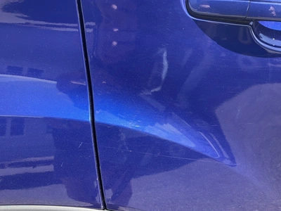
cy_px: 106
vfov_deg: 48.2
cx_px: 140
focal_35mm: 29
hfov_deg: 61.7
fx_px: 235
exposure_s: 1/279
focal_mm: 3
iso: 25
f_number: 1.8
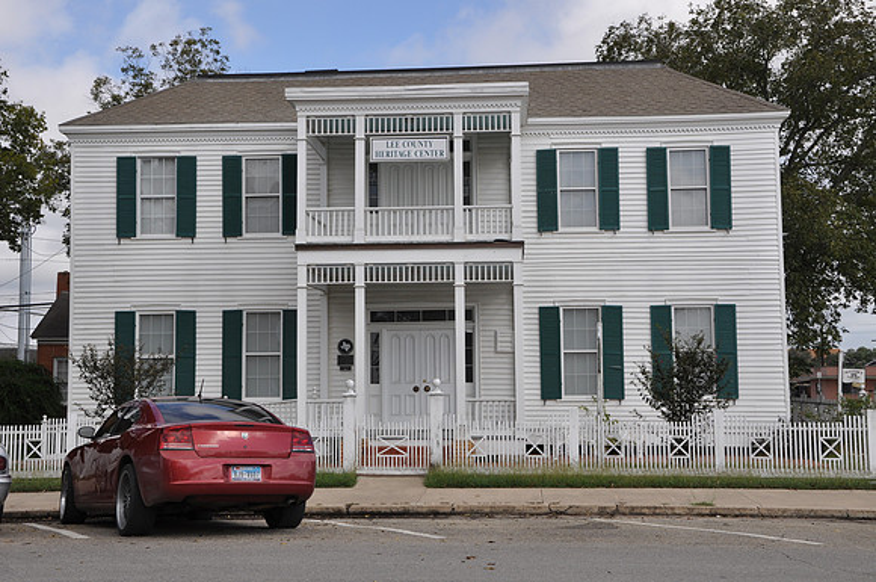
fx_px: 1166
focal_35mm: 48
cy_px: 291
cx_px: 438
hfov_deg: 41.2
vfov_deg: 28.0
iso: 200
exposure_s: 1/125
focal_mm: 32
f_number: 11
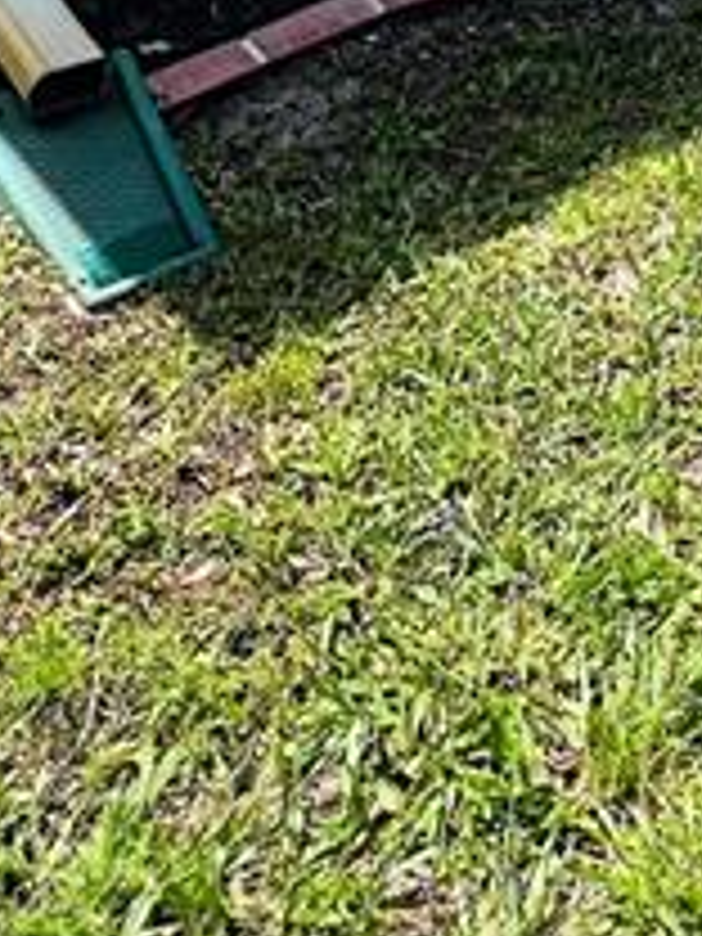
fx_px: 1731
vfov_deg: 21.4
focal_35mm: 64
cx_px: 950
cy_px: -693
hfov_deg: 20.6
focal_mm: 1.57
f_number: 1.8
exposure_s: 1/986
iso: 32
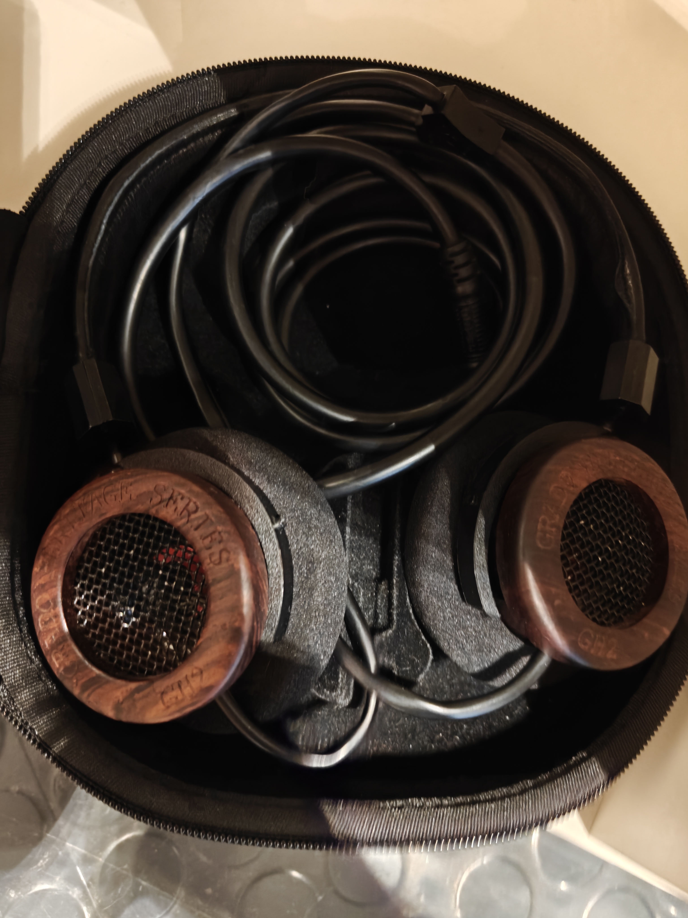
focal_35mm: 24
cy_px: 459
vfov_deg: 71.6
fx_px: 636
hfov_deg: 56.8
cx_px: 344
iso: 6400
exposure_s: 1/20
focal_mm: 5.59
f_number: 1.8
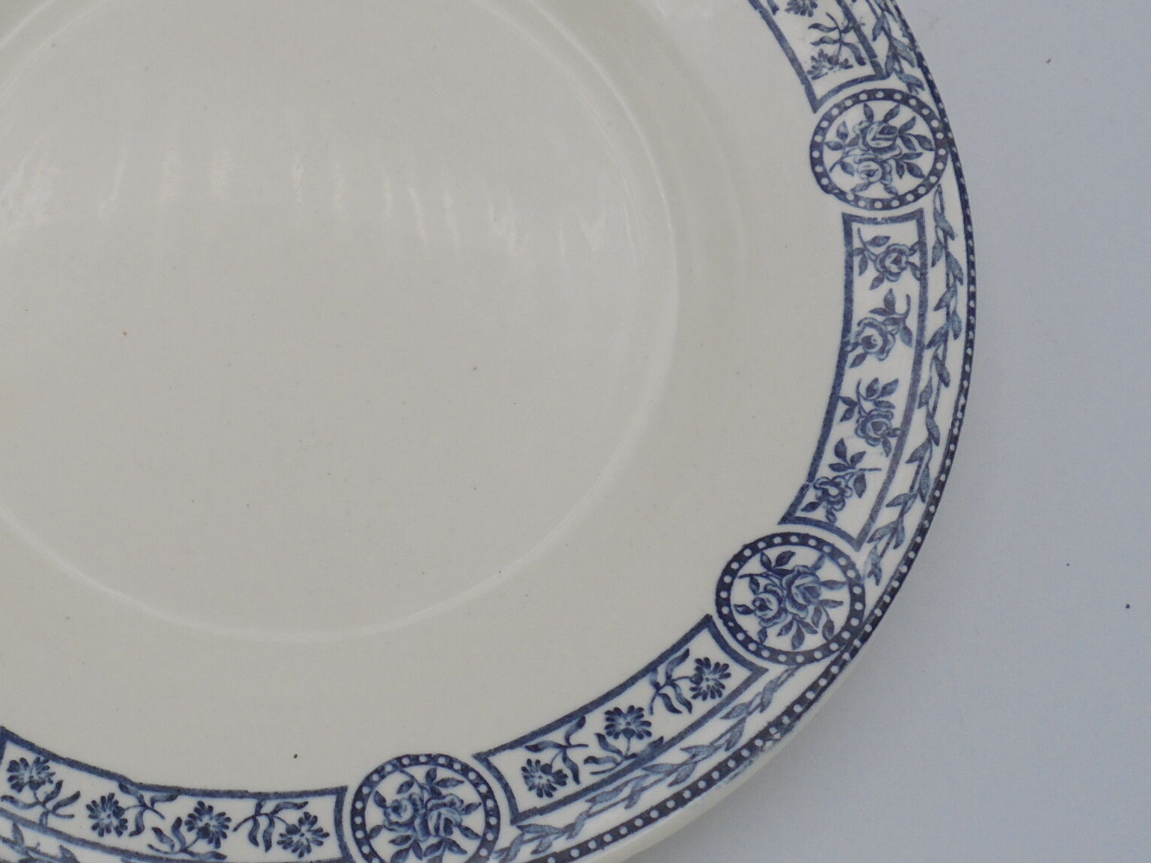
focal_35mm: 64
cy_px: 306
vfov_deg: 22.9
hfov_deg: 29.5
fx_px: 2128
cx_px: 217
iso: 100
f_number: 4.2
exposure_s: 1/500
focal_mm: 6.9
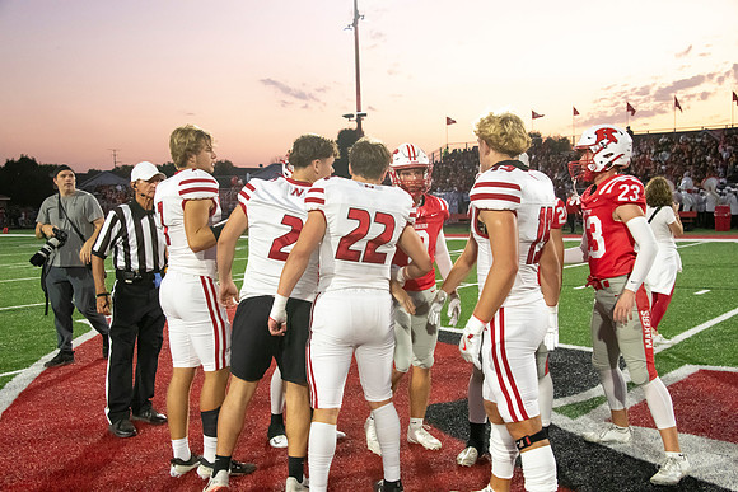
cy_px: 246
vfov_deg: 29.9
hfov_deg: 43.6
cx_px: 369
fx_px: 923
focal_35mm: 45
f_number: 7.1
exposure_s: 1/250
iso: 10000
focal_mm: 45
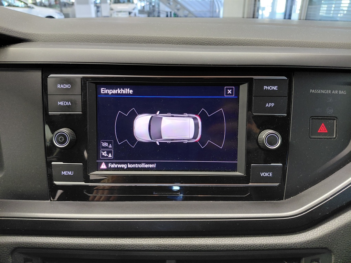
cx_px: 176
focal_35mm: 25
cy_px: 132
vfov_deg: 54.9
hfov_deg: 69.4
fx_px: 253
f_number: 1.8
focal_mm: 4.69
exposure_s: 1/60
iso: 320
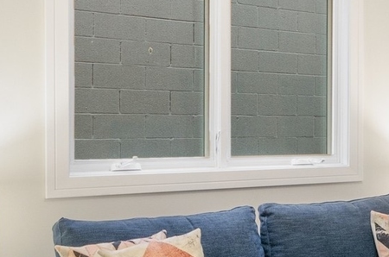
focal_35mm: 60
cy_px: 112
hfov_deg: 31.2
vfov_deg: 22.6
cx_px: 385
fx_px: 645
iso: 200
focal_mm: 11
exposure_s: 1/4
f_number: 8
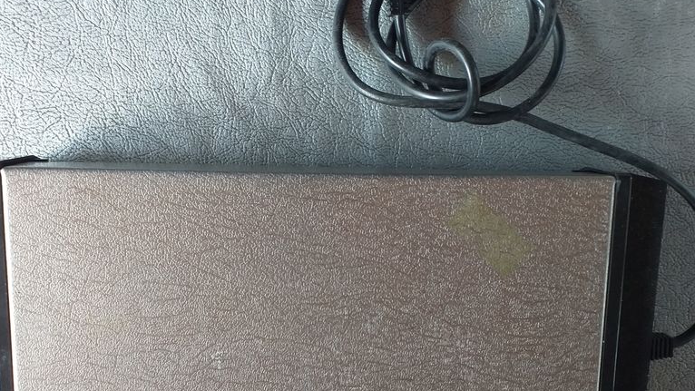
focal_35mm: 37
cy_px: 228
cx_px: 337
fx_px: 682
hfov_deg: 54.0
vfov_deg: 31.9
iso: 80
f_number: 1.9
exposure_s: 1/50
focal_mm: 3.6
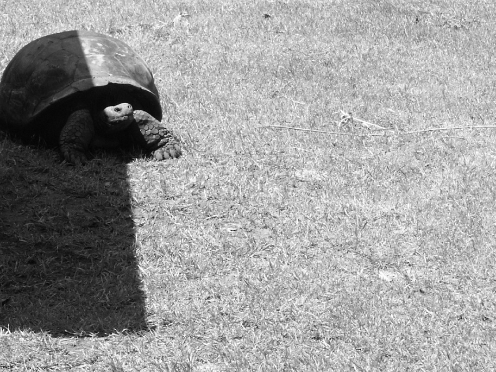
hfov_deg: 8.0
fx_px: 3540
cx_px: 65
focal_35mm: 247
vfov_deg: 6.0
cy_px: 92
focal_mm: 35.78
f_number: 8
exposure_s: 1/125
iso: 100
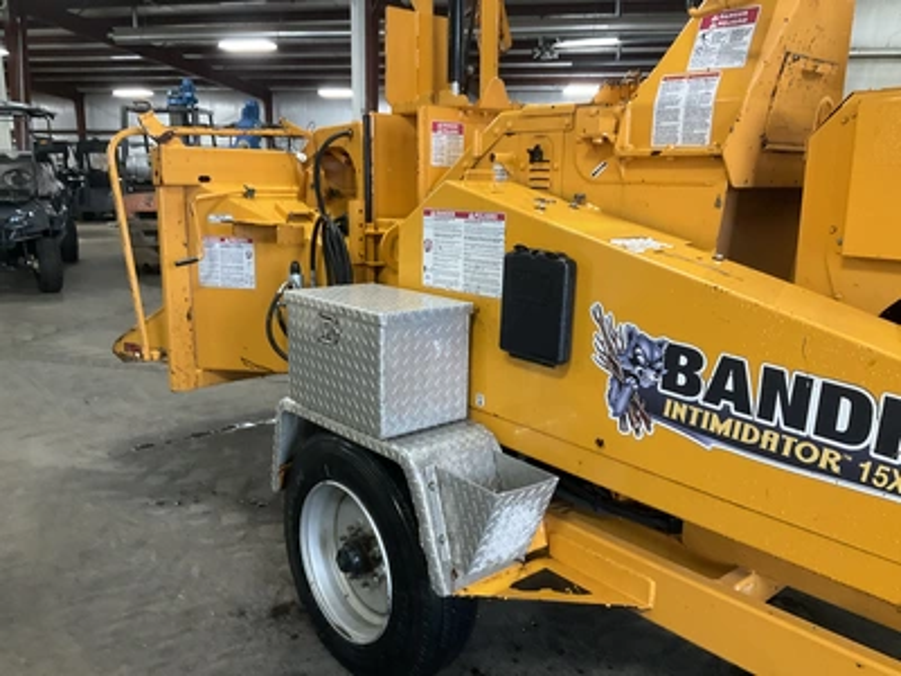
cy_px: 338
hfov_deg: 61.7
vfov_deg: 48.2
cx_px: 450
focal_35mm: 29
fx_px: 755
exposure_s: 1/60
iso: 200
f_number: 1.8
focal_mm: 3
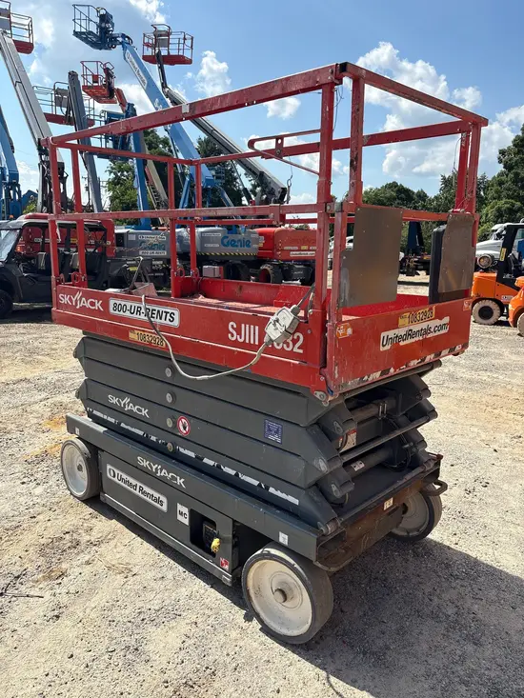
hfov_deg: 53.1
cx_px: 262
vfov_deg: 67.3
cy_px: 349
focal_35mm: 26
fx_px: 525
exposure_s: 1/3125
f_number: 1.6
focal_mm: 5.96
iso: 50
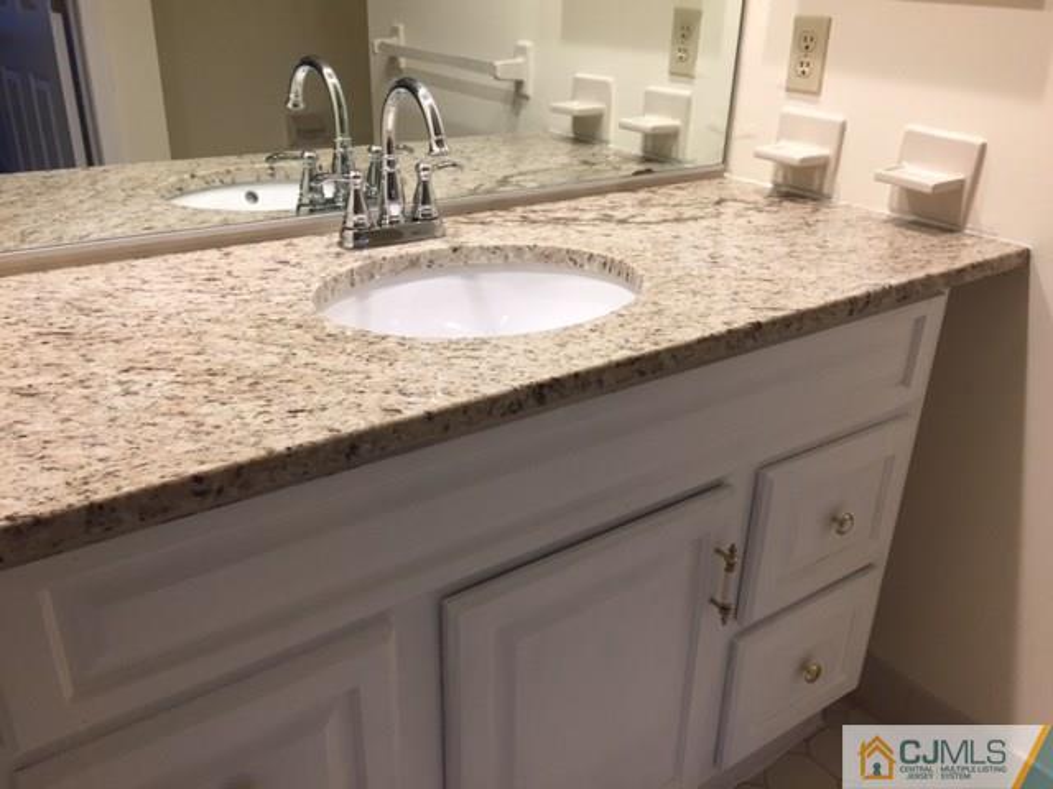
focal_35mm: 29
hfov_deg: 61.7
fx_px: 882
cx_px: 526
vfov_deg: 48.2
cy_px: 394
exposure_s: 1/30
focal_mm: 4.15
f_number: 2.2
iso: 64
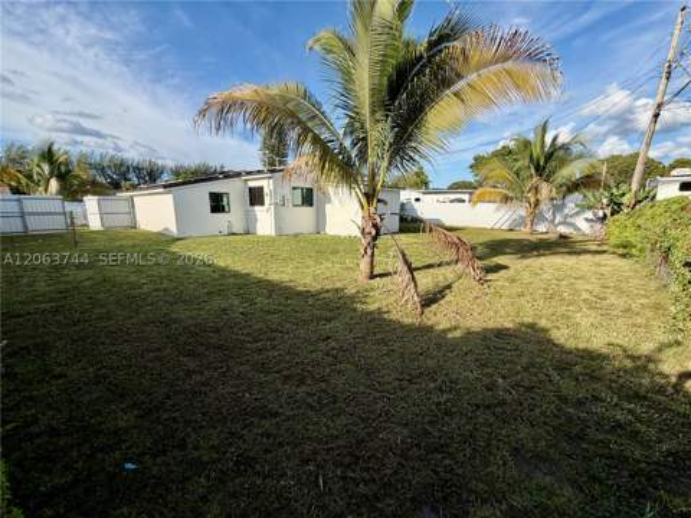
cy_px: 259
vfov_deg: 85.7
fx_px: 279
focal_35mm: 14
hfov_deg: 102.1
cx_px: 346
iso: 40
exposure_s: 1/770
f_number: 2.2
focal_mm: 2.22
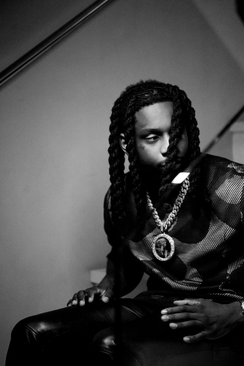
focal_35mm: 70
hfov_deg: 19.5
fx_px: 712
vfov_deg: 28.8
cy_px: 183
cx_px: 122
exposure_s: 1/250
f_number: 2.8
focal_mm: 70
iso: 4000
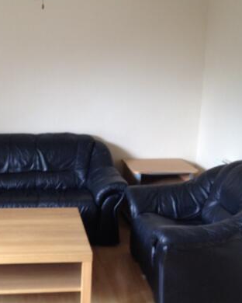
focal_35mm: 51
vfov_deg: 36.7
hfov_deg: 29.3
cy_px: 151
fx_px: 457
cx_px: 68
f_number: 2.4
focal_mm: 4.28
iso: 80
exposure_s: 1/20
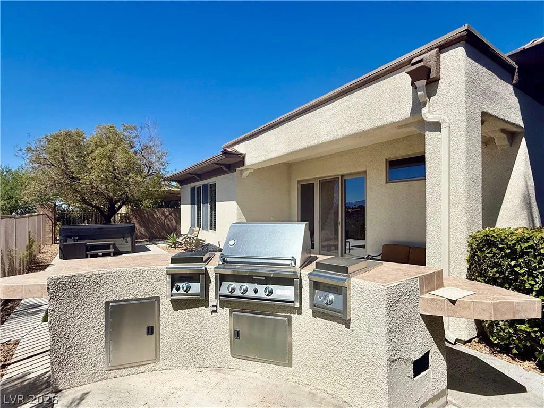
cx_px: 272
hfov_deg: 102.1
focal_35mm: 14
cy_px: 204
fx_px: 220
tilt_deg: +0.7
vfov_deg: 85.7
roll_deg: -0.1
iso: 50
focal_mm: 2.22
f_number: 2.2
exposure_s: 1/3460
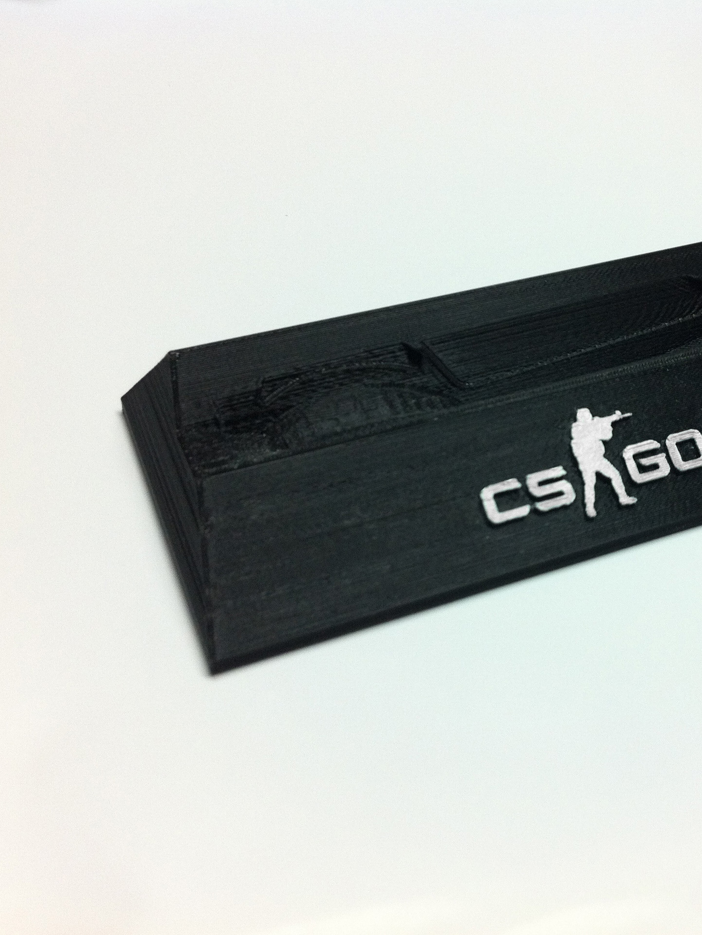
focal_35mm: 47
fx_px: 1270
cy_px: 469
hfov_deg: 30.3
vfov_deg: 40.4
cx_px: 544
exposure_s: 1/15
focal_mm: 3.85
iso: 100
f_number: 2.8
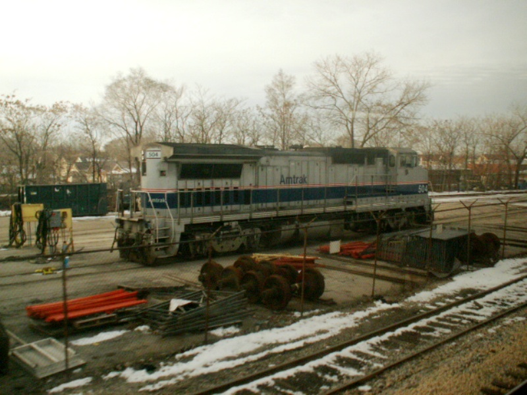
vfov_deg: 40.7
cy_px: 198
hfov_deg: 52.6
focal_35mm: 35
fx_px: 533
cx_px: 264
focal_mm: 5.86
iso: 160
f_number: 2.8
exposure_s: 1/160
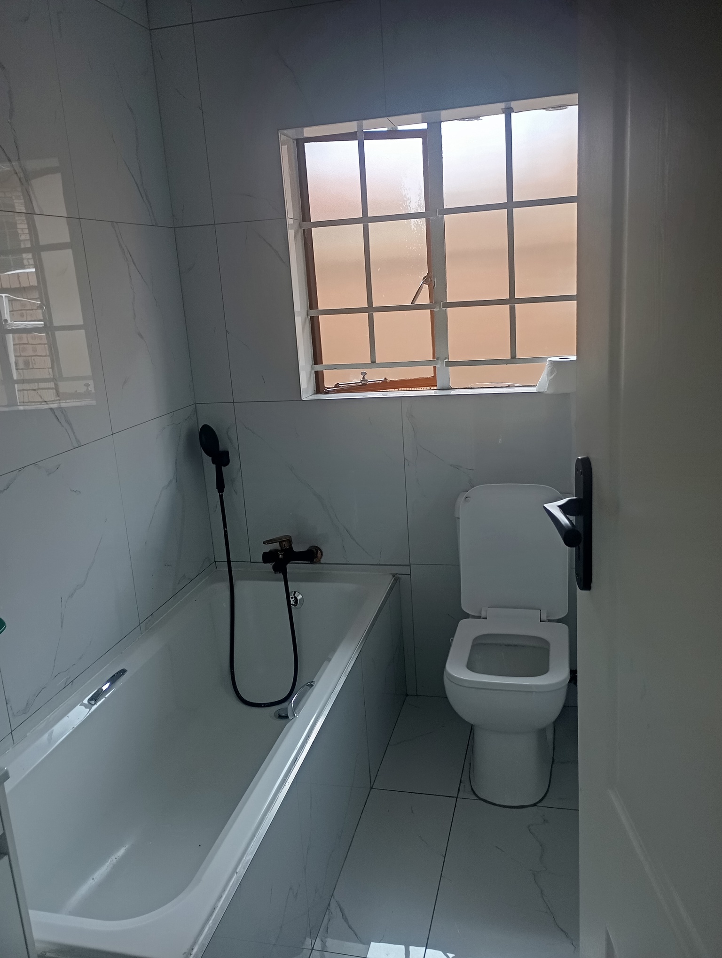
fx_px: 777
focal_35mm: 28
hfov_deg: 49.9
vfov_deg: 63.4
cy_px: 479
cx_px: 361
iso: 120
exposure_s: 1/50
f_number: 1.8
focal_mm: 4.27
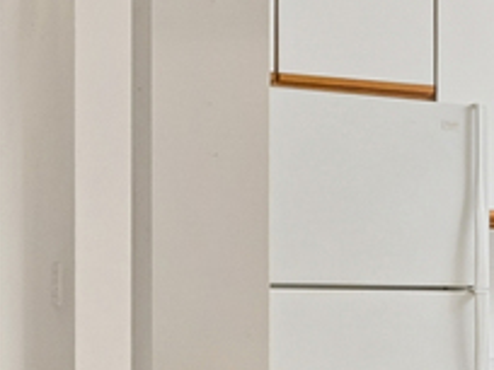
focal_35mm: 122
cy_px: 399
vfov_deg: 12.0
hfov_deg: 10.3
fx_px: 1741
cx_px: 1581
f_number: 8
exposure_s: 1/125
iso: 400
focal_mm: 16
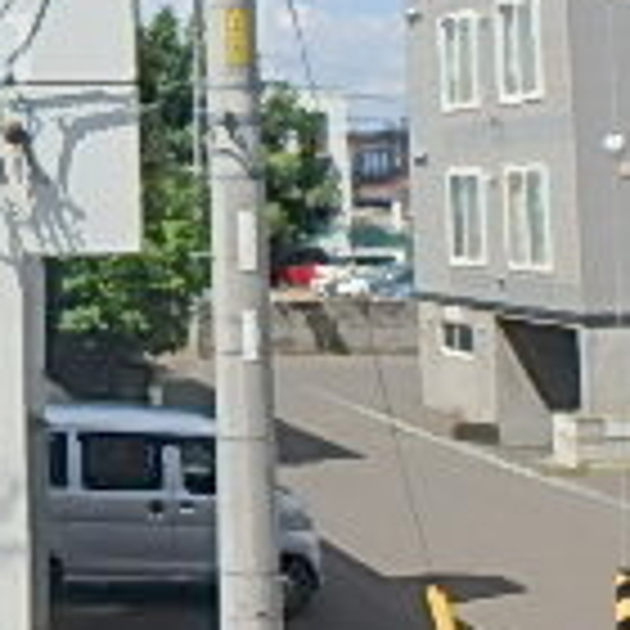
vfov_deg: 20.0
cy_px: 45
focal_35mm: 85
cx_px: -252
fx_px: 1750
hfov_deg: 18.6
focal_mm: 3.7
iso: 125
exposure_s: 1/640
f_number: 6
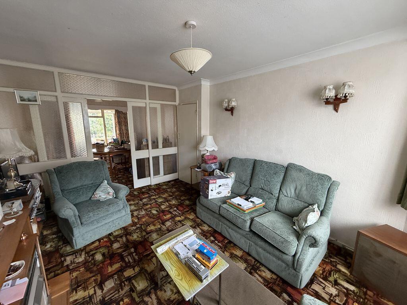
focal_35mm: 14
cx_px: 204
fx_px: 165
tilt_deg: -10.2
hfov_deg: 102.1
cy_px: 152
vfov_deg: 85.7
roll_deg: +0.1
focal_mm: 2.22
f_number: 2.2
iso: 320
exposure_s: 1/70
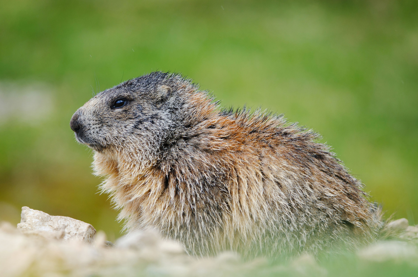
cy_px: 138
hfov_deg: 4.6
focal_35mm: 450
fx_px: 5215
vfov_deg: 3.0
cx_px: 209
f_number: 4
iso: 200
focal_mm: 300
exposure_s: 1/500
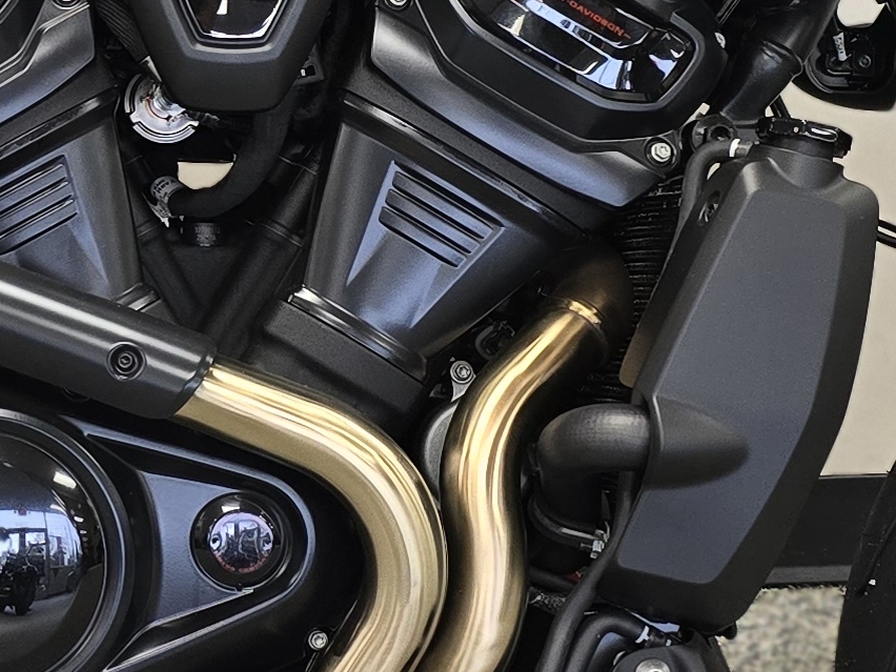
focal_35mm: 108
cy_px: 117
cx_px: -144
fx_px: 2795
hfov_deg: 17.5
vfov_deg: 13.6
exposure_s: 1/52
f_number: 1.7
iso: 250
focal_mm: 6.3
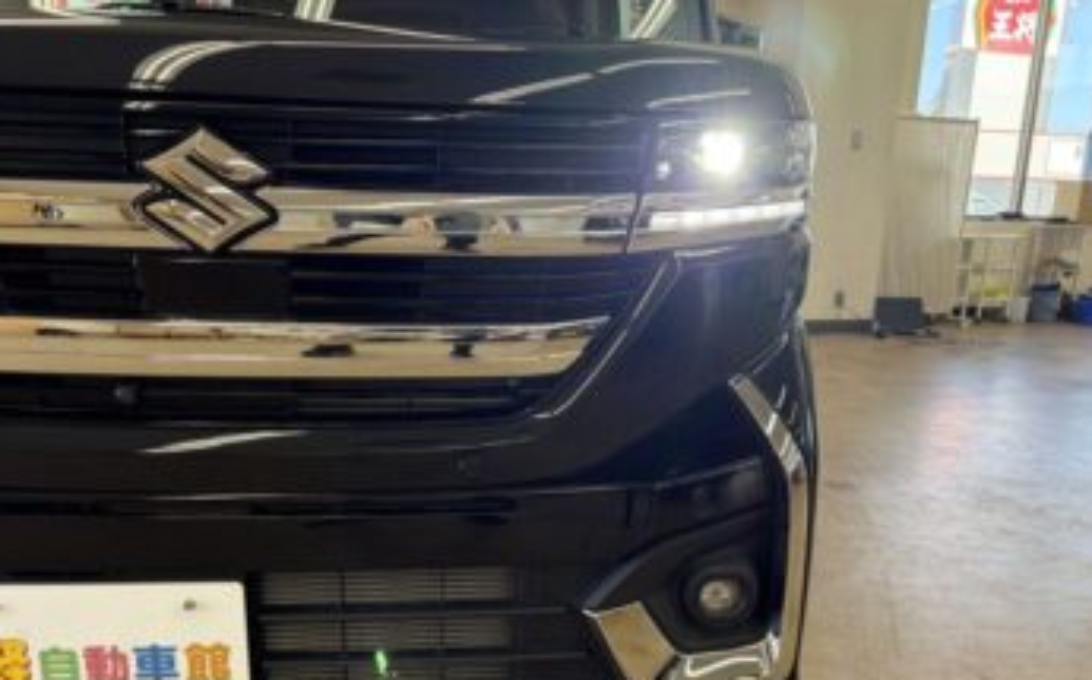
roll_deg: -1.1
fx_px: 833
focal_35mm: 28
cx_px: 548
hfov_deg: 66.5
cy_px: 410
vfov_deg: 44.2
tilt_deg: -14.0
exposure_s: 1/215
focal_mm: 5.96
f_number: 1.6
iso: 80
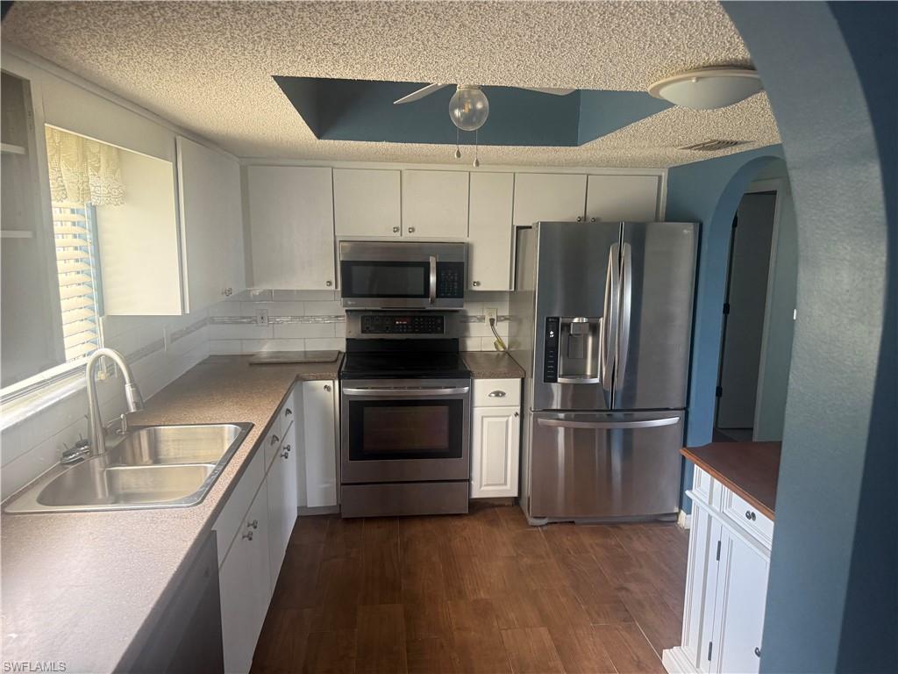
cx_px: 449
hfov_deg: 71.6
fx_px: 623
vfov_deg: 56.8
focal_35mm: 24
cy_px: 337
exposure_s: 1/61
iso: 200
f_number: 1.78
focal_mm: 6.76
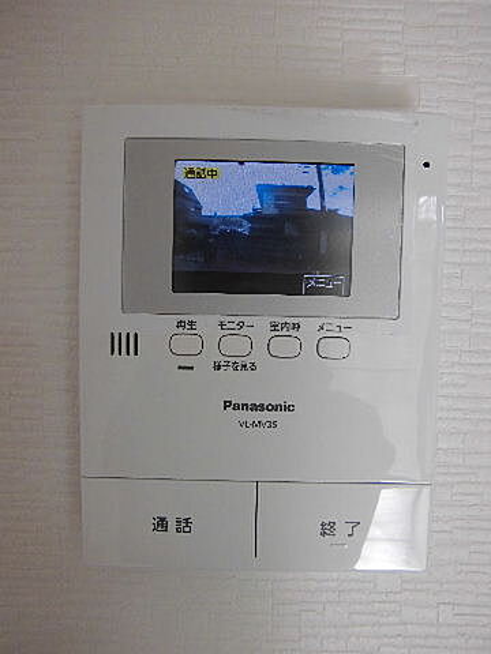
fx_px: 492
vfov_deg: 67.3
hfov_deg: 53.1
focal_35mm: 26
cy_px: 327
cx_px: 246
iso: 100
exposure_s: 1/125
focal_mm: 4.7
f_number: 2.8
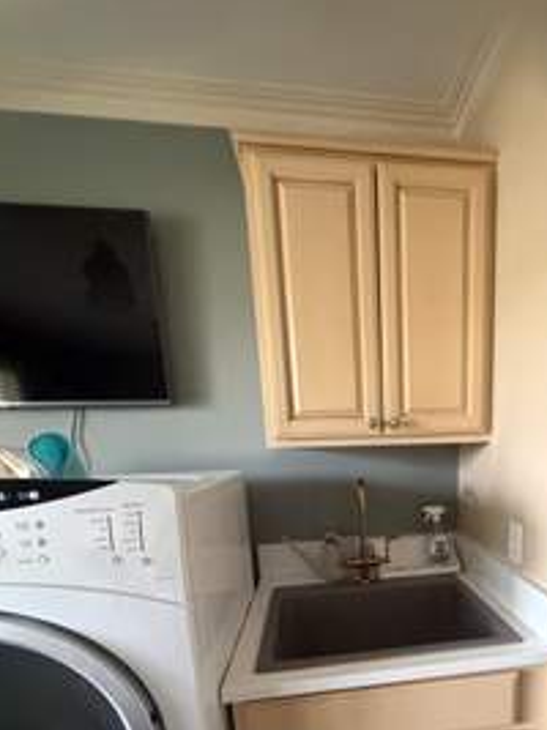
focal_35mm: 21
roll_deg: +1.4
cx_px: 386
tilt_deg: -11.8
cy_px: 536
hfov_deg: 61.1
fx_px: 443
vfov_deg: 74.1
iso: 800
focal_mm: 2.22
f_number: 2.2
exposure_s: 1/60
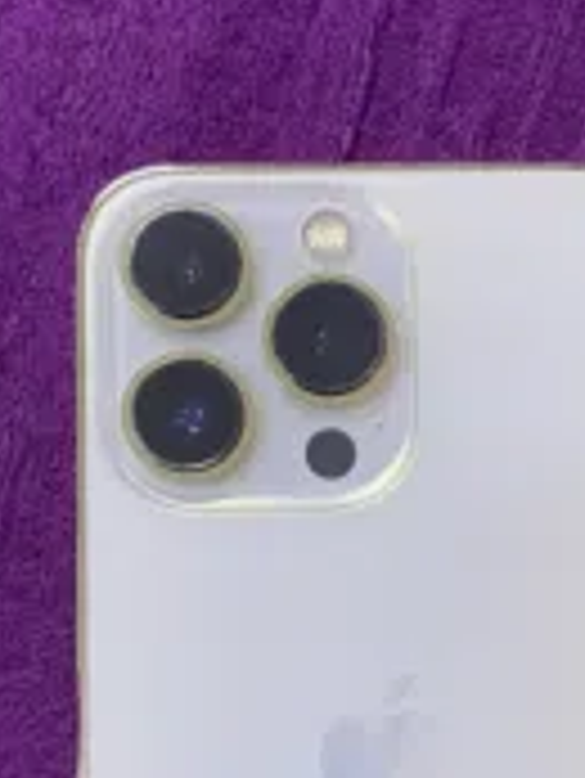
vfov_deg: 30.9
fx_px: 1350
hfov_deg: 24.4
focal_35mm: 60
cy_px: 679
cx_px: 338
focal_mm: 4.25
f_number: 1.8
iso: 160
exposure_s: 1/50
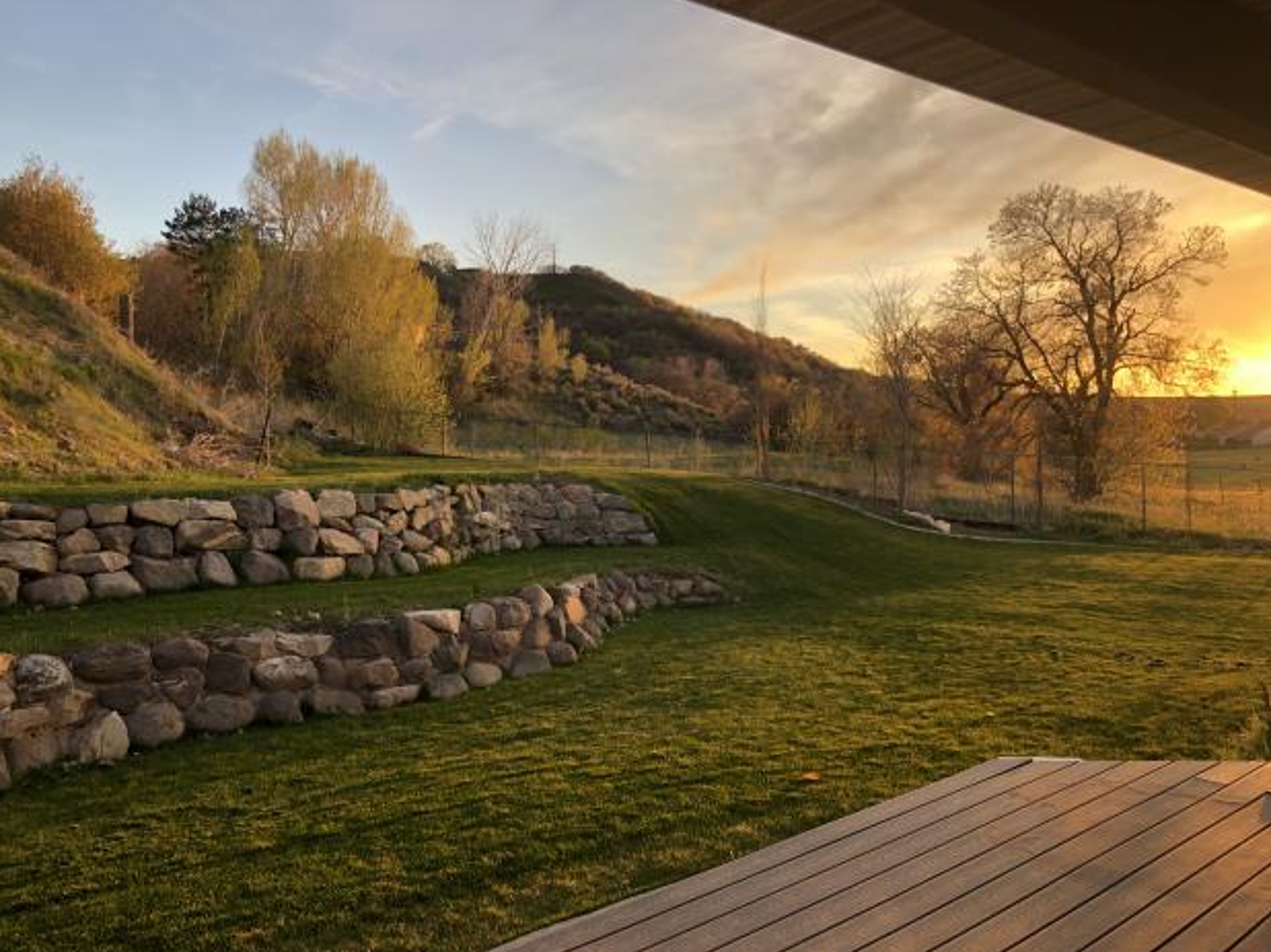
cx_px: 621
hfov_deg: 61.7
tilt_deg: -2.1
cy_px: 489
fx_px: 1064
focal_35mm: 29
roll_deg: +1.2
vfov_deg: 48.2
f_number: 1.8
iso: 20
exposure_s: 1/131
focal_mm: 3.99
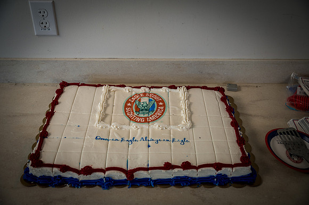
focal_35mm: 38
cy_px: 102
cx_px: 154
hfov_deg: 50.7
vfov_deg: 35.0
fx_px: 326
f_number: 4
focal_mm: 38
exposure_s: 1/125
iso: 800
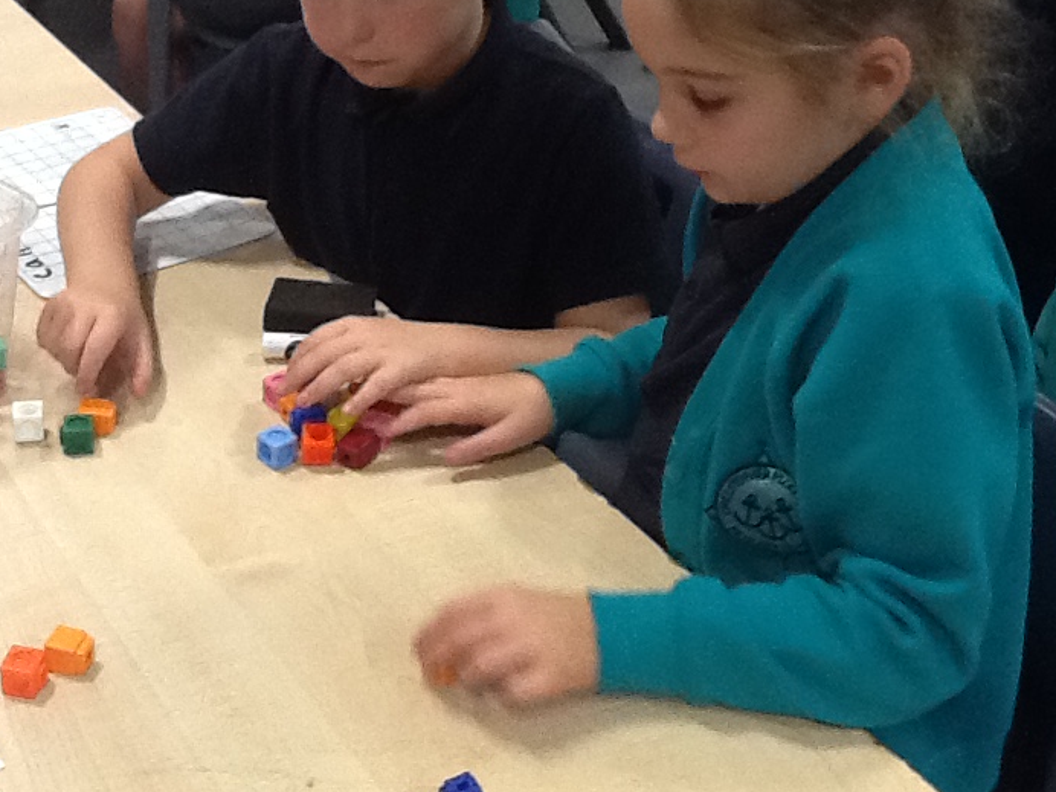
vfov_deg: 23.9
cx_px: 397
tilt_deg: -29.2
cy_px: 273
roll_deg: -0.2
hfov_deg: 31.5
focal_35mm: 61
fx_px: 1861
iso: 200
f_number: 2.4
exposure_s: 1/30
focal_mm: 2.03
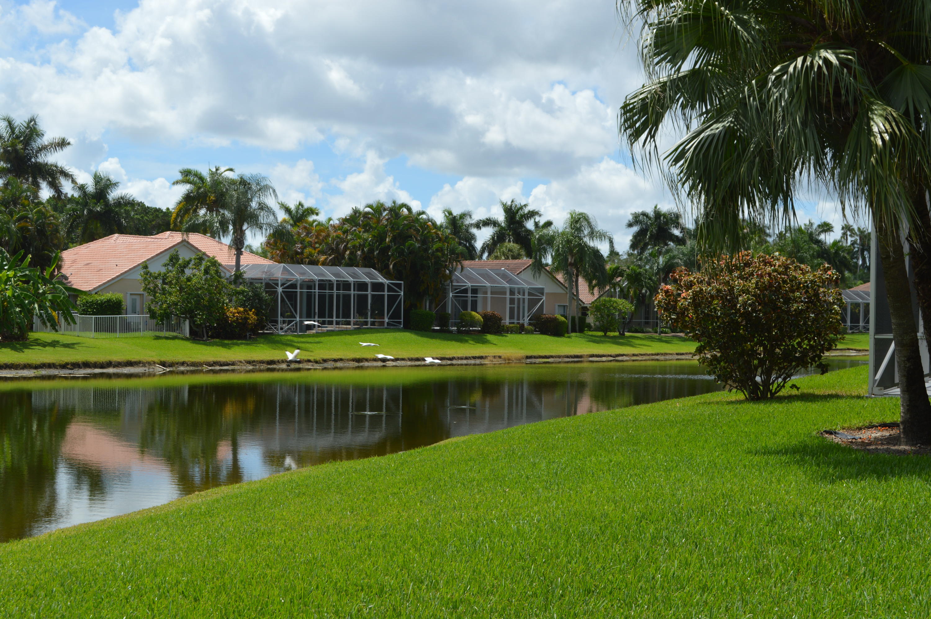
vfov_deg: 28.0
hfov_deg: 41.1
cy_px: 310
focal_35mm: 48
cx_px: 466
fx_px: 1240
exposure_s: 1/250
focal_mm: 32
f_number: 8
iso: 100
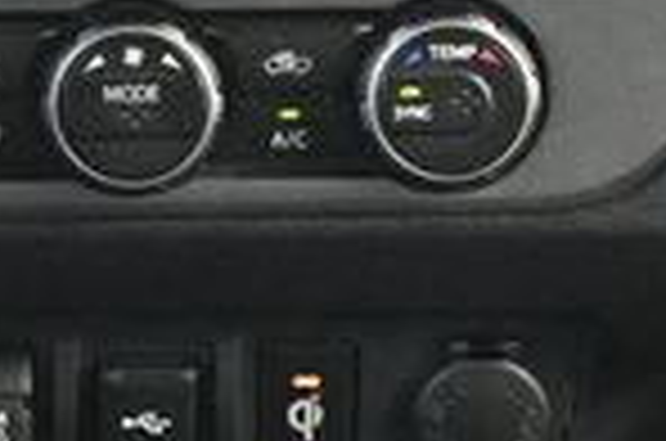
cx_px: 108
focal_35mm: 234
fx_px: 4320
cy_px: -252
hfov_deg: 8.8
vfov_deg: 5.8
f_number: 5.3
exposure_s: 1/100
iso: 3200
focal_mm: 36
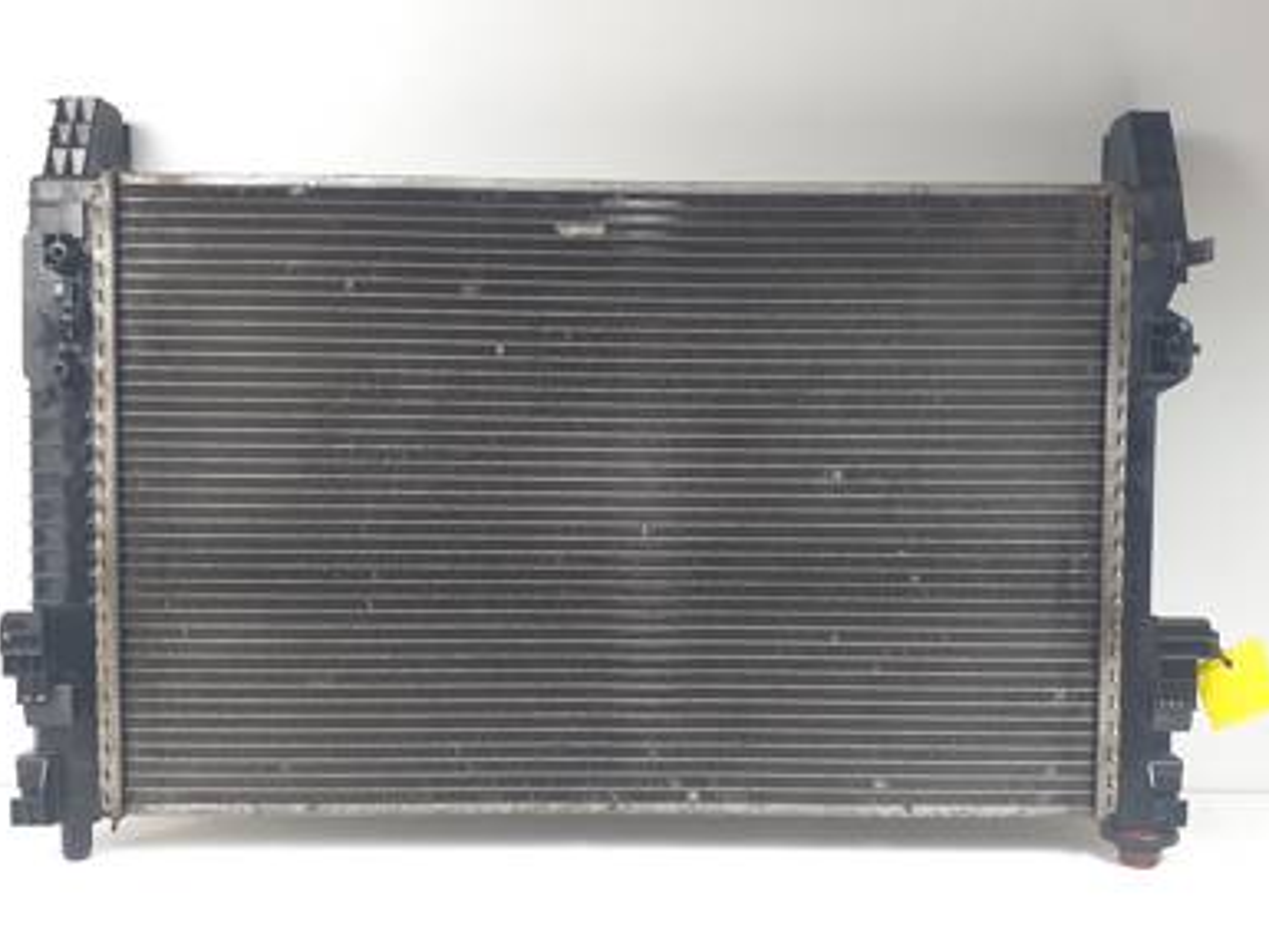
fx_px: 990
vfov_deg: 51.4
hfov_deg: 65.3
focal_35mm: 27
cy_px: 491
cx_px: 639
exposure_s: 1/100
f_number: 2.4
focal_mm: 4.3
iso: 100
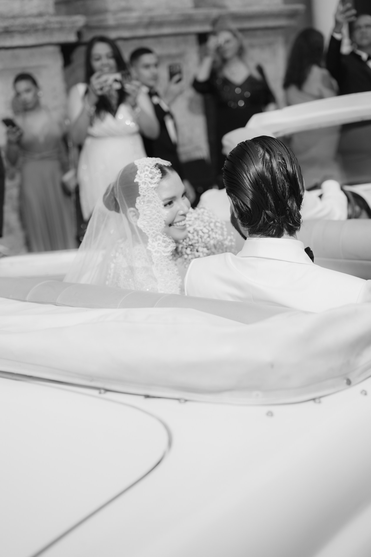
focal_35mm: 50
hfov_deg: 27.0
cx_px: 186
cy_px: 278
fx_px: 773
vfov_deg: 39.6
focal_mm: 50
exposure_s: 1/160
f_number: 2.5
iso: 800
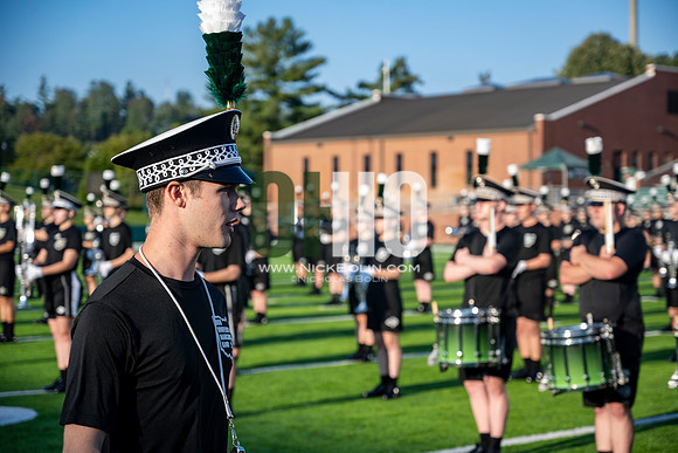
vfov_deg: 19.5
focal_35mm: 70
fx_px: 1319
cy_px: 226
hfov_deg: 28.8
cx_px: 339
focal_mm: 70
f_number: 4
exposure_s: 1/1250
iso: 320
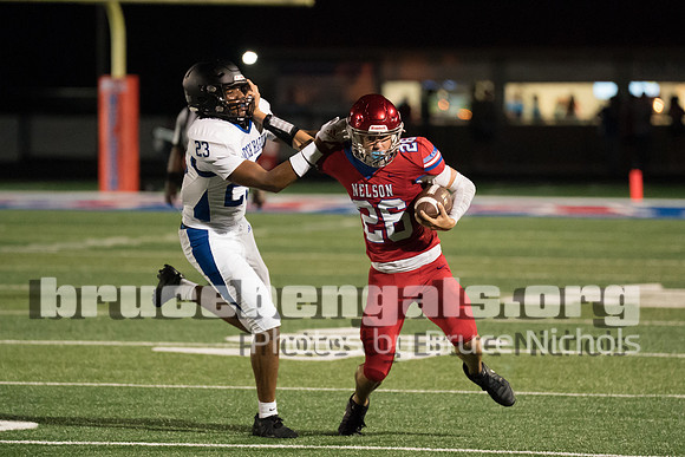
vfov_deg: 4.7
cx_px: 364
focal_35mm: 293
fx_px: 5567
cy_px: 203
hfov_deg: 7.0
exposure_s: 1/1250
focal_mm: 200
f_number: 2.8
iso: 12800
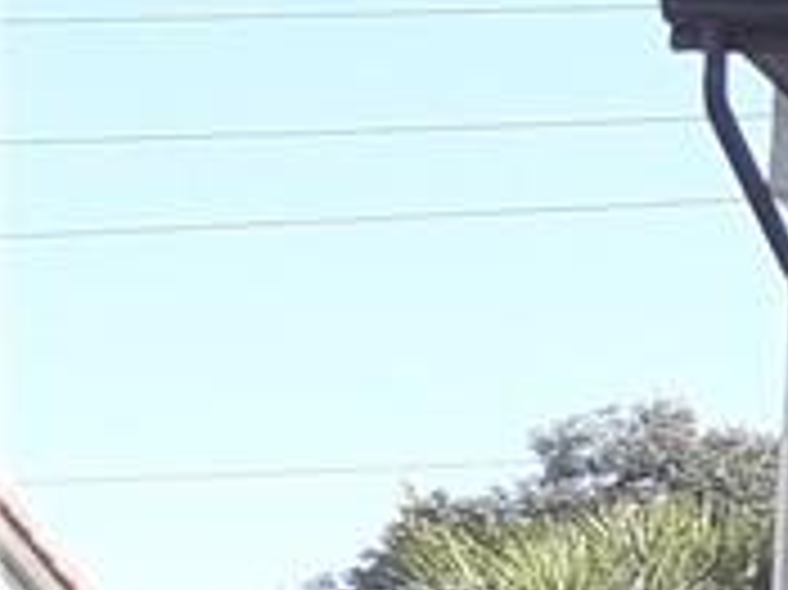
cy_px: 667
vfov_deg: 9.3
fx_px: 3594
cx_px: 2301
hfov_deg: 9.8
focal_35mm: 158
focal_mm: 2.91
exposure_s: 1/592
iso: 40
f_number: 1.9
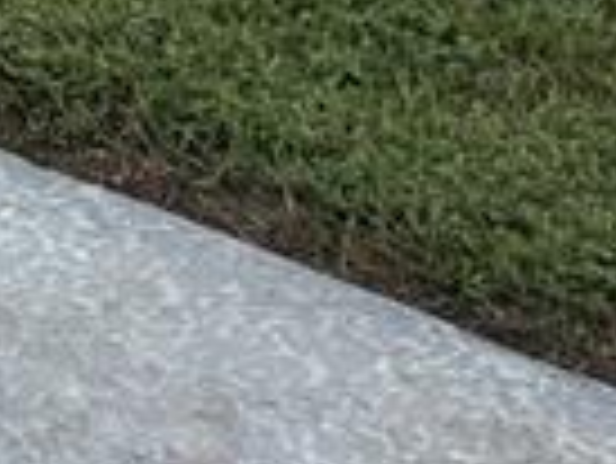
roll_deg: -0.6
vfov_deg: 7.0
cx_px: -1560
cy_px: -797
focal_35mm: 194
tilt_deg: -3.9
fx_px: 3455
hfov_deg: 7.9
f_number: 1.6
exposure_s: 1/2288
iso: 50
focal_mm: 5.96
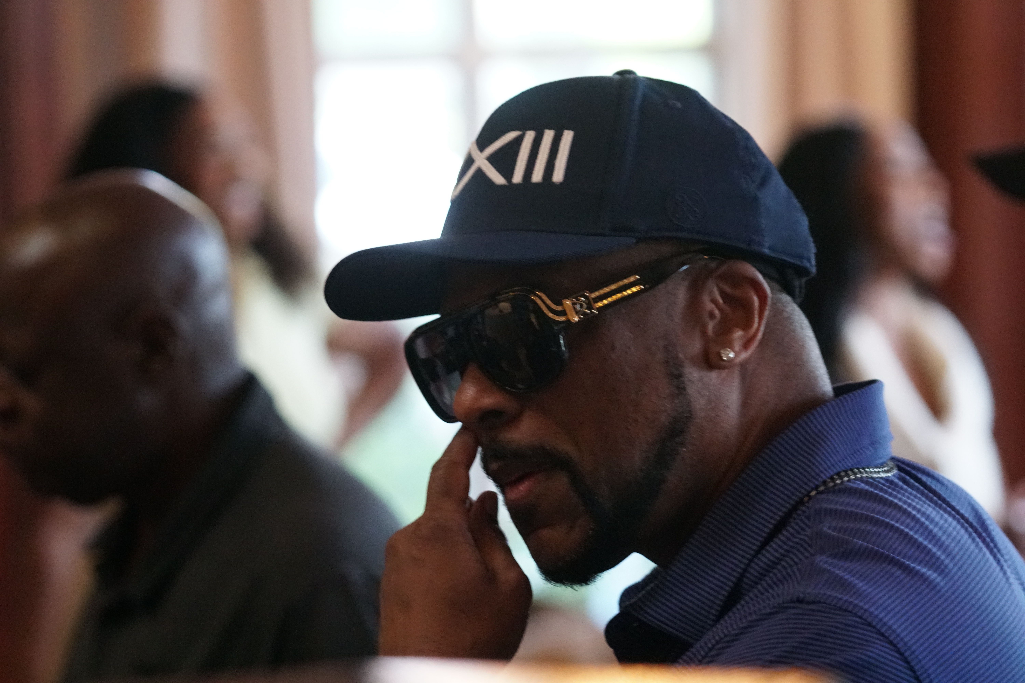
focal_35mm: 200
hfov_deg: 10.3
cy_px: 342
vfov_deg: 6.9
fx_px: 5680
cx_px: 512
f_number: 4
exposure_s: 1/200
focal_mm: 133
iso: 6400
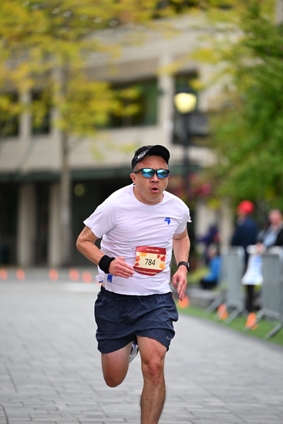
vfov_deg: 10.3
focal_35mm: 200
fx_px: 2357
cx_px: 142
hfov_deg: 6.9
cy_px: 212
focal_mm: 200
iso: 640
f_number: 2.8
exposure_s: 1/2000
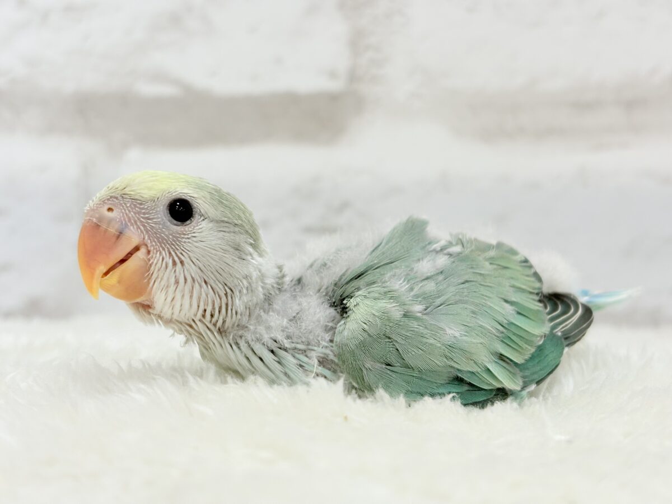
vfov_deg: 28.0
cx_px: 336
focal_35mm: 52
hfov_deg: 36.8
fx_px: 1009
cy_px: 252
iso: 64
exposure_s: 1/100
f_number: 1.6
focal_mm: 5.96
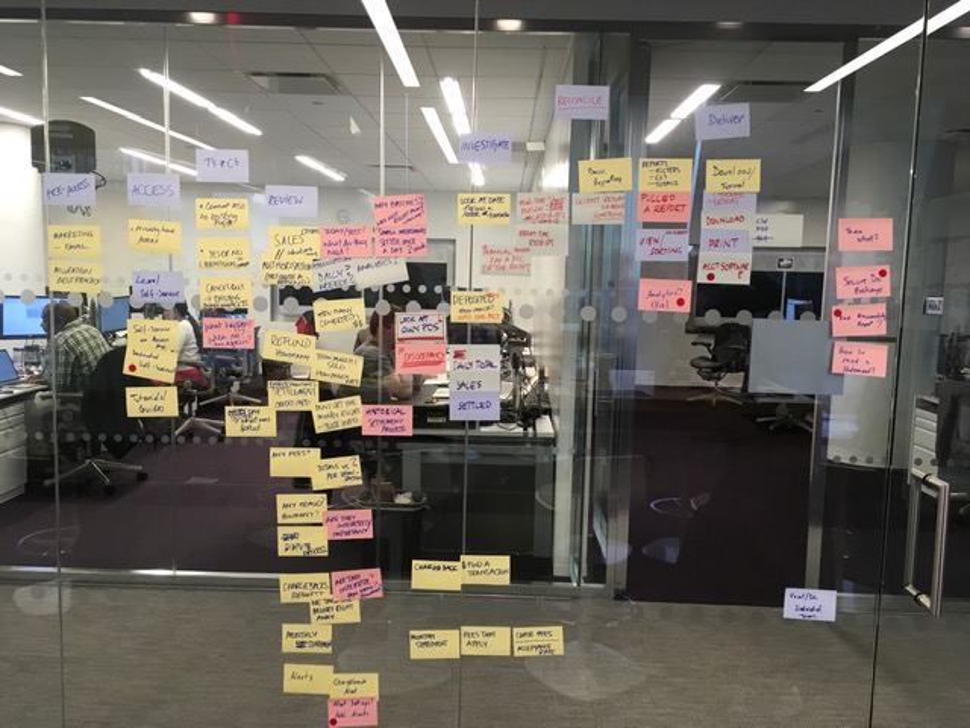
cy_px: 364
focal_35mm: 29
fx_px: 813
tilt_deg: -6.6
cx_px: 485
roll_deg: -2.2
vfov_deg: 48.2
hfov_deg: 61.7
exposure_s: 1/30
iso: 50
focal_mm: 4.15
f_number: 2.2
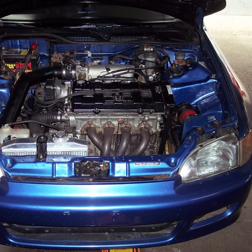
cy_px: 127
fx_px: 387
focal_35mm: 47
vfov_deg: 36.1
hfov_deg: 35.8
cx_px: 87
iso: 100
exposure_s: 1/60
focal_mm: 8
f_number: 2.8
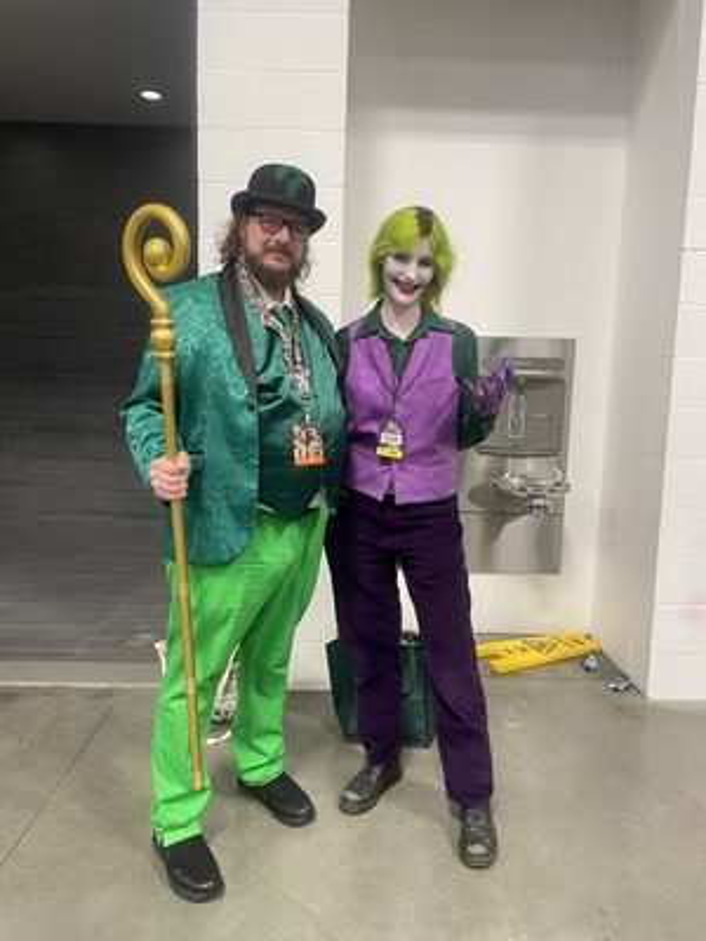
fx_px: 707
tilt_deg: -7.4
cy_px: 470
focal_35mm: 26
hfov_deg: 53.1
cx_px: 353
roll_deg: -1.7
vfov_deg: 67.3
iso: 100
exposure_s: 1/60
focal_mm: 4.2
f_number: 1.6
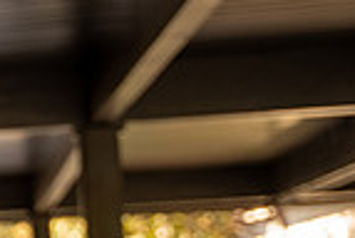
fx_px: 1453
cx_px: -343
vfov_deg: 9.3
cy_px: 262
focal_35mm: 147
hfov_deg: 12.4
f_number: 3.2
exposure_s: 1/80
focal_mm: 36.3
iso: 125
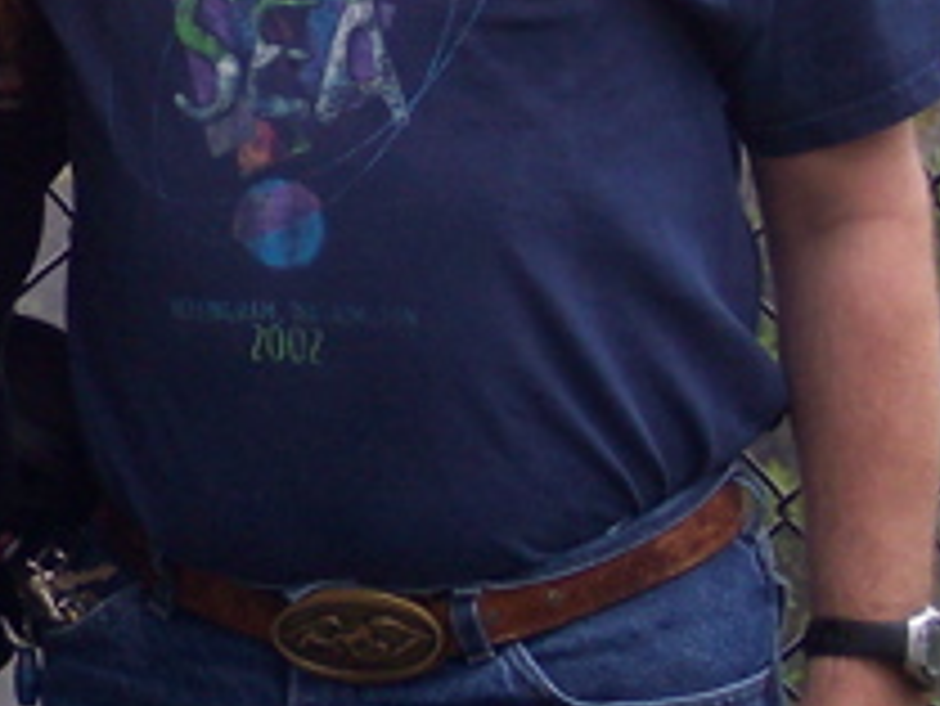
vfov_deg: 7.6
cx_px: -448
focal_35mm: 195
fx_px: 5298
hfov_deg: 9.8
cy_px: -79
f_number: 3.4
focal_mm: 10.7
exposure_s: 1/250
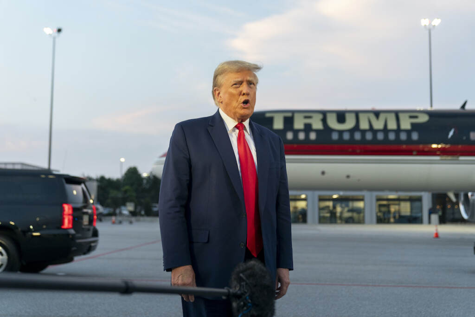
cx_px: 238
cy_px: 158
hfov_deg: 44.5
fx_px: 581
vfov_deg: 30.5
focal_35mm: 44
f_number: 2.8
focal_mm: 44
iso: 2500
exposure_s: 1/500
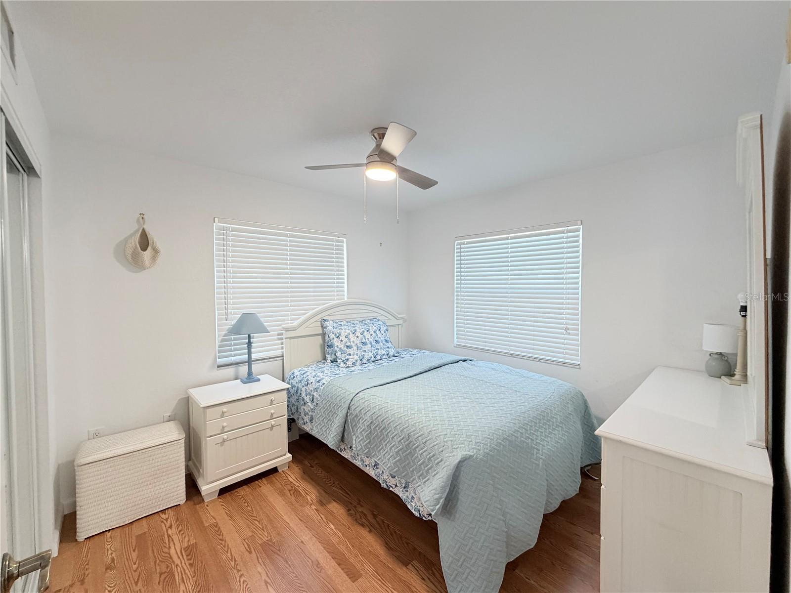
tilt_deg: -1.3
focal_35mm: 14
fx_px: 320
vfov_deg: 85.7
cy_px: 296
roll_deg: +0.3
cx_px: 396
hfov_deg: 102.1
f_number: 2.2
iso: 250
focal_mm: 2.22
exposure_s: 1/120
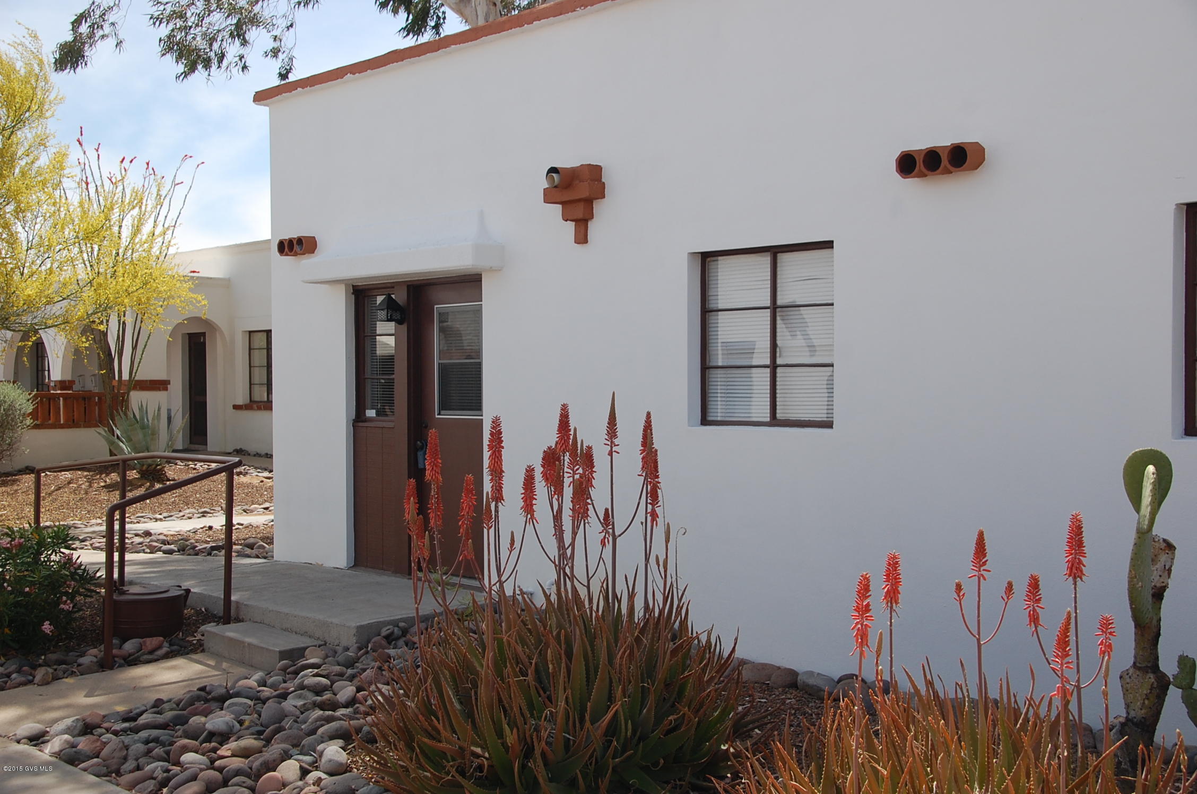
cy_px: 397
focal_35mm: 40
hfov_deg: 48.0
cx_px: 598
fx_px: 1344
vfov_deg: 32.9
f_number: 7.1
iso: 200
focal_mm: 27
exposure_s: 1/200
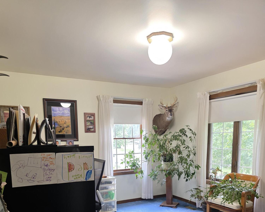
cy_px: 169
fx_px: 235
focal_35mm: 30
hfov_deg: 58.8
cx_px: 132
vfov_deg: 46.0
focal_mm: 6.3
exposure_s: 1/120
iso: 500
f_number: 1.7
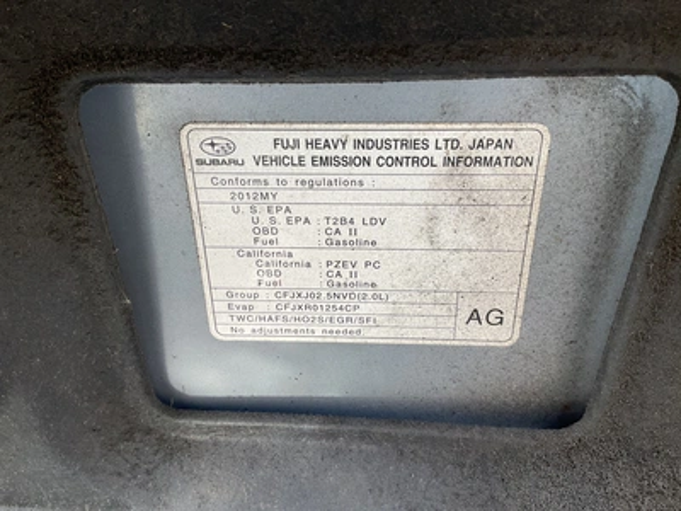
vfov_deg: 48.2
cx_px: 340
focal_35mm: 29
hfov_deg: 61.7
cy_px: 256
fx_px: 571
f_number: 1.8
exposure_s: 1/190
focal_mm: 3
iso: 25
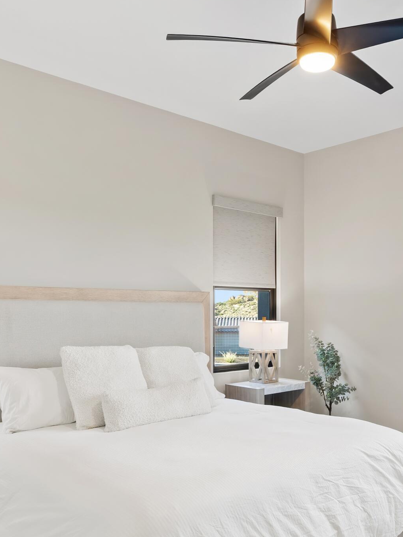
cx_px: 267
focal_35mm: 34
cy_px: 308
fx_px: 528
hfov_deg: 41.3
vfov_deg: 53.7
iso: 800
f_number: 8
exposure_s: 1/10
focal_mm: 16
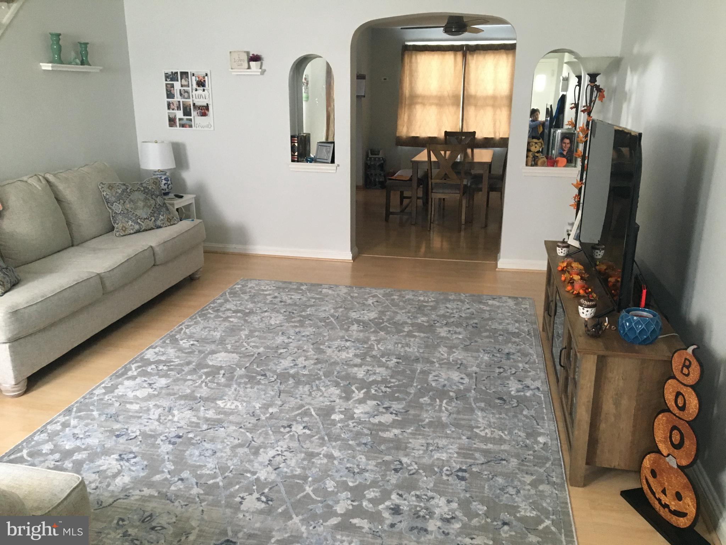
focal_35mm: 29
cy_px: 272
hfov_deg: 61.7
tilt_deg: -15.3
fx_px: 608
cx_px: 363
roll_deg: -0.1
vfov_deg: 48.2
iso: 200
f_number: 2.2
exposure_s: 1/17
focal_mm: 4.15
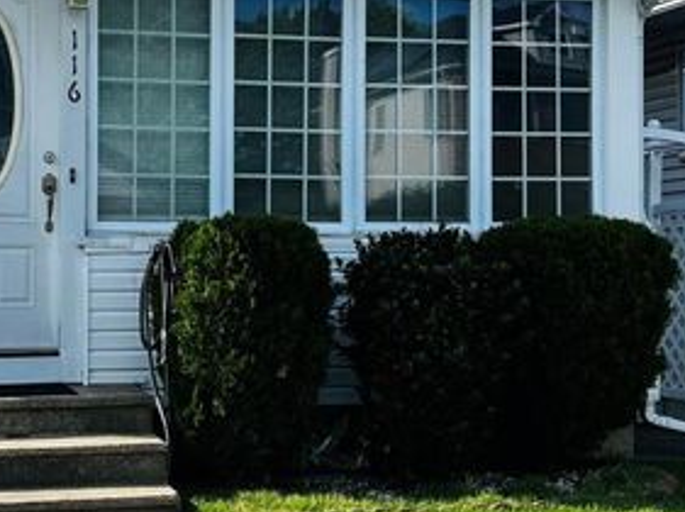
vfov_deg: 25.1
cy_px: -9
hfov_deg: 34.3
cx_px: 178
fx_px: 1087
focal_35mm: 55
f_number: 1.5
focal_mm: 5.7
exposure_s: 1/2353
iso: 50
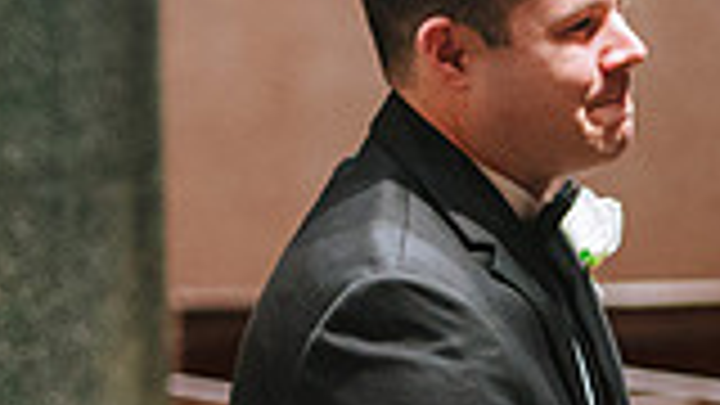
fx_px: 8209
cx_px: 622
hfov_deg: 5.0
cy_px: 643
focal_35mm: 430
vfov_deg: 2.8
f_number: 2.8
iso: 4000
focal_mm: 95
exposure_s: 1/160
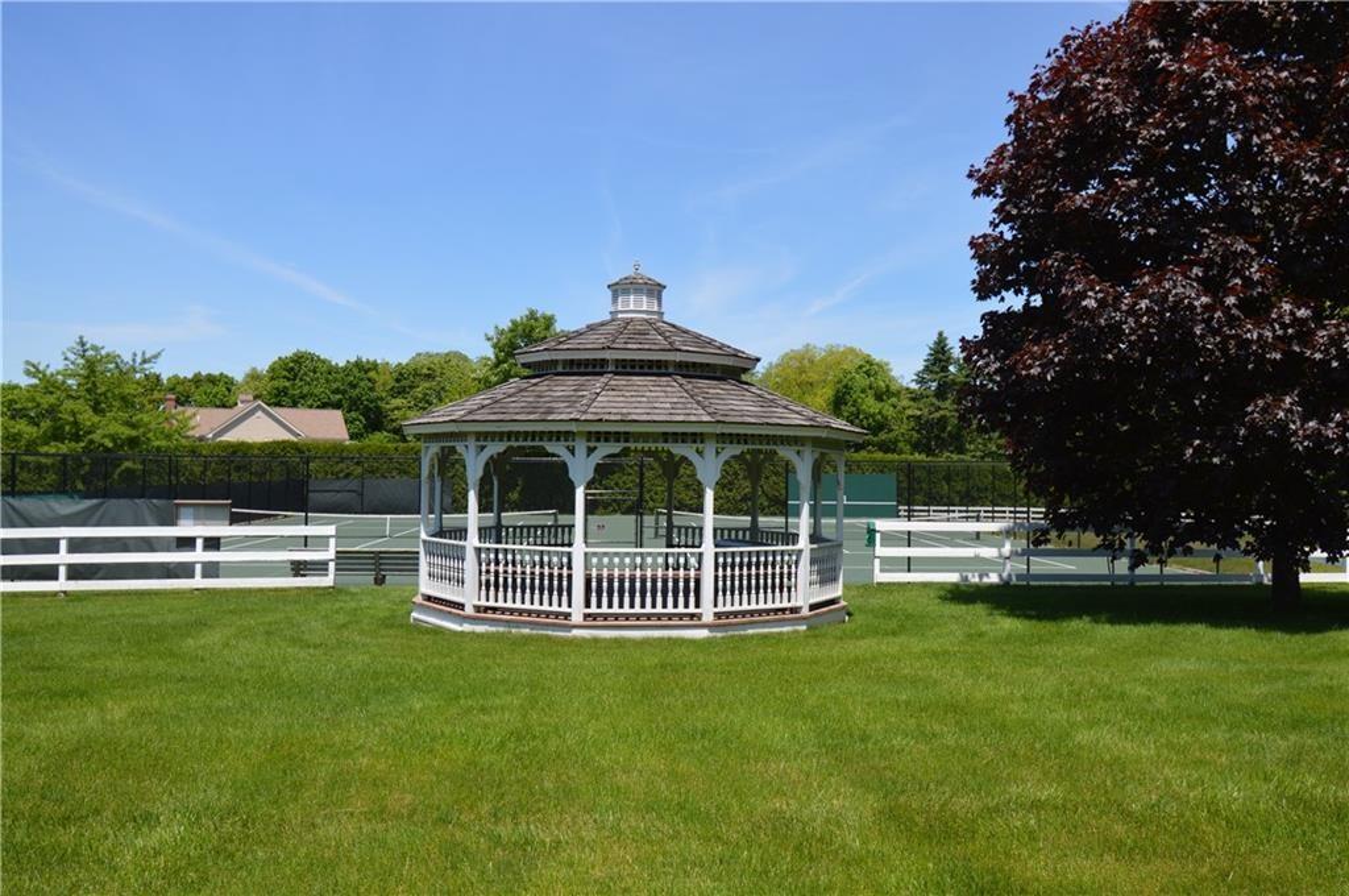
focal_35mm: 30
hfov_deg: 62.0
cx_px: 674
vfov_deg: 43.5
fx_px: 1123
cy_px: 448
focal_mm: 20
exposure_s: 1/250
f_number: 8
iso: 100
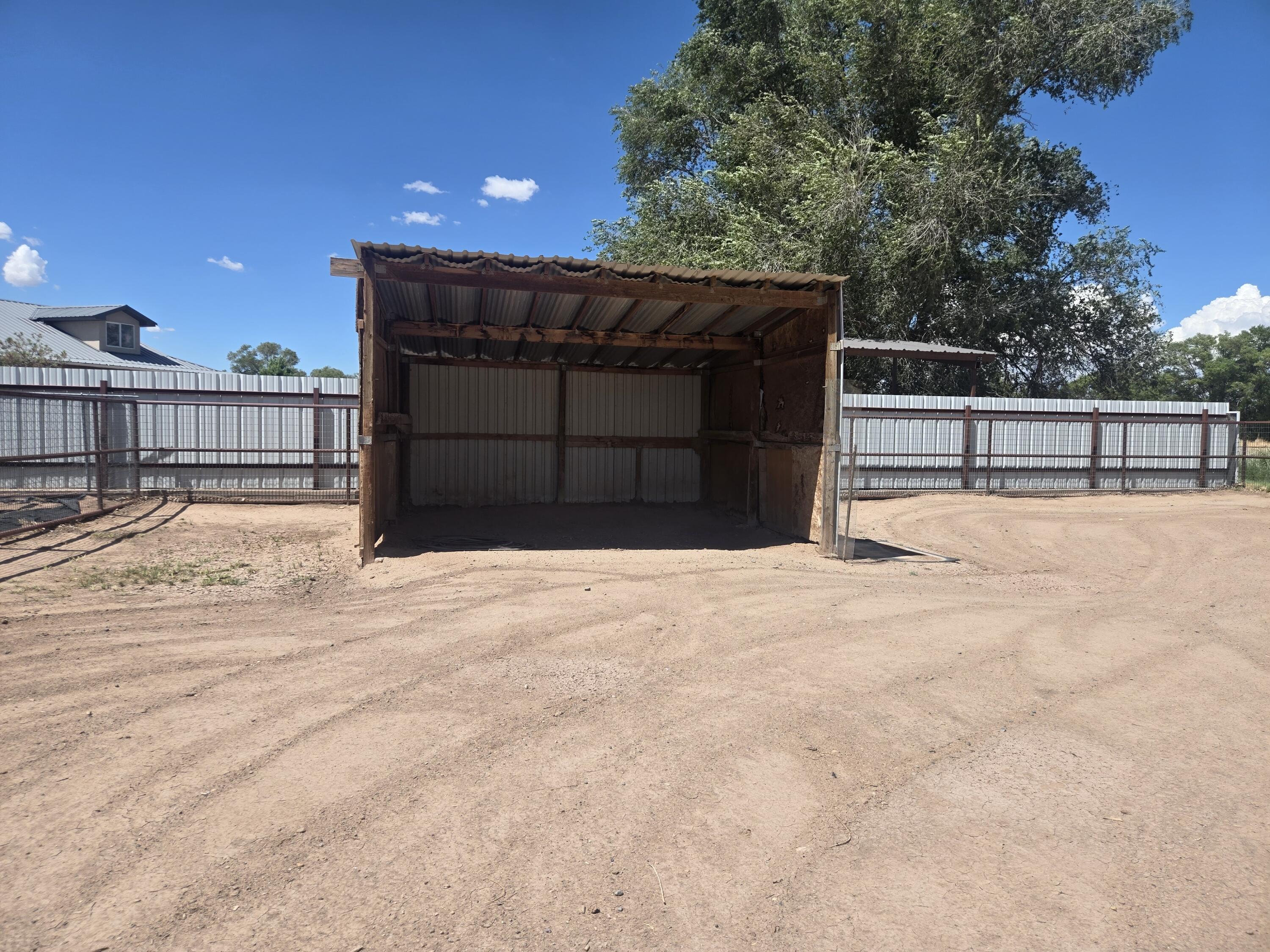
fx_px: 844
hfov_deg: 73.9
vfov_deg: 58.9
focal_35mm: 23
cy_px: 476
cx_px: 635
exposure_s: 1/2921
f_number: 1.8
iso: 40
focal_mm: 5.4
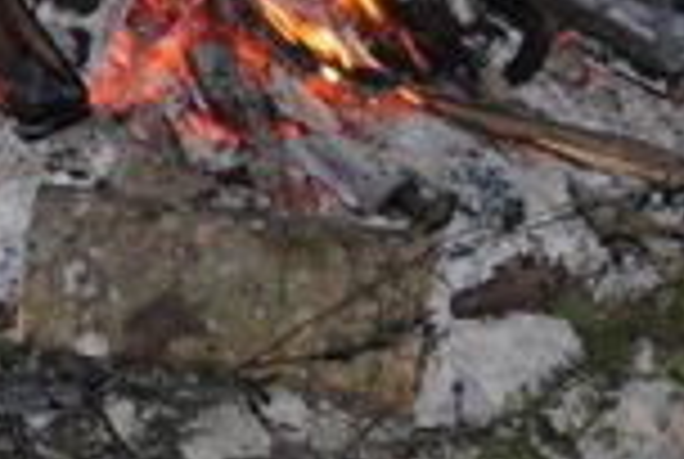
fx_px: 5247
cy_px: 230
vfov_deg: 5.0
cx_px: -90
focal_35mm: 276
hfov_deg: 7.4
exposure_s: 1/60
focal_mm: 35
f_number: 5
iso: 200
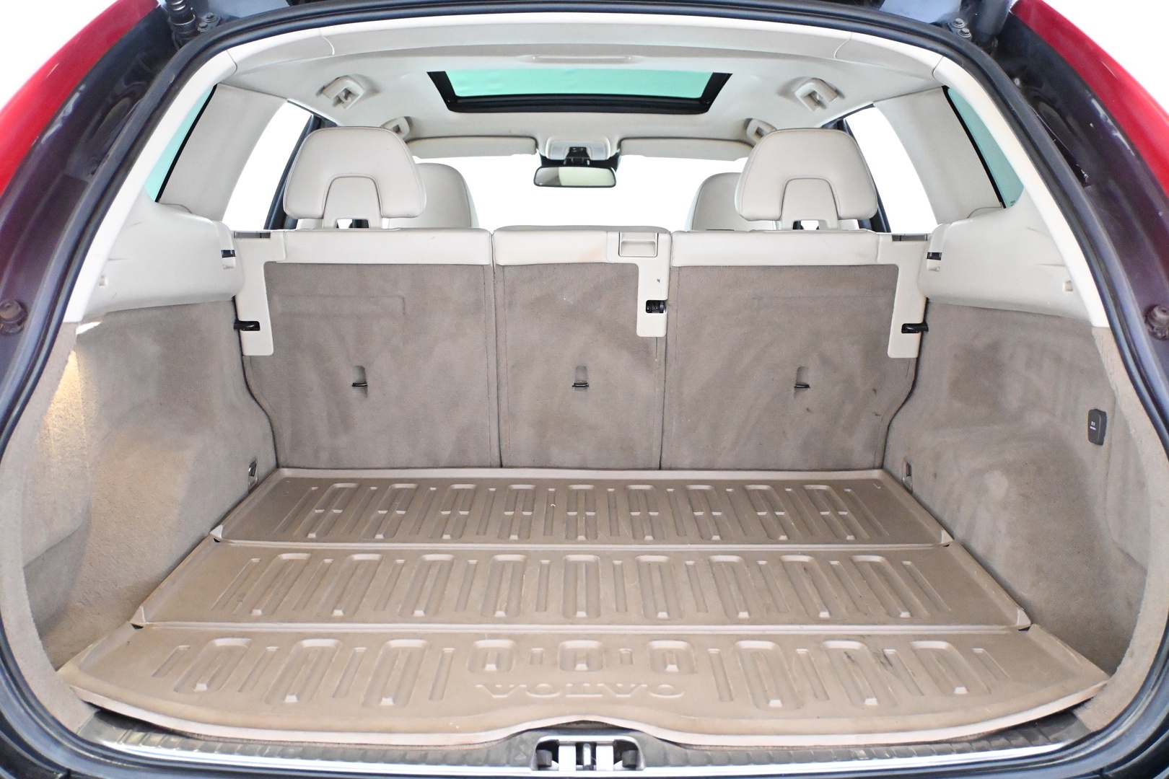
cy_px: 390
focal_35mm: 34
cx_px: 584
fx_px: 1120
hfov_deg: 55.1
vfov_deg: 38.4
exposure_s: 1/60
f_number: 4.2
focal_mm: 23
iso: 9000
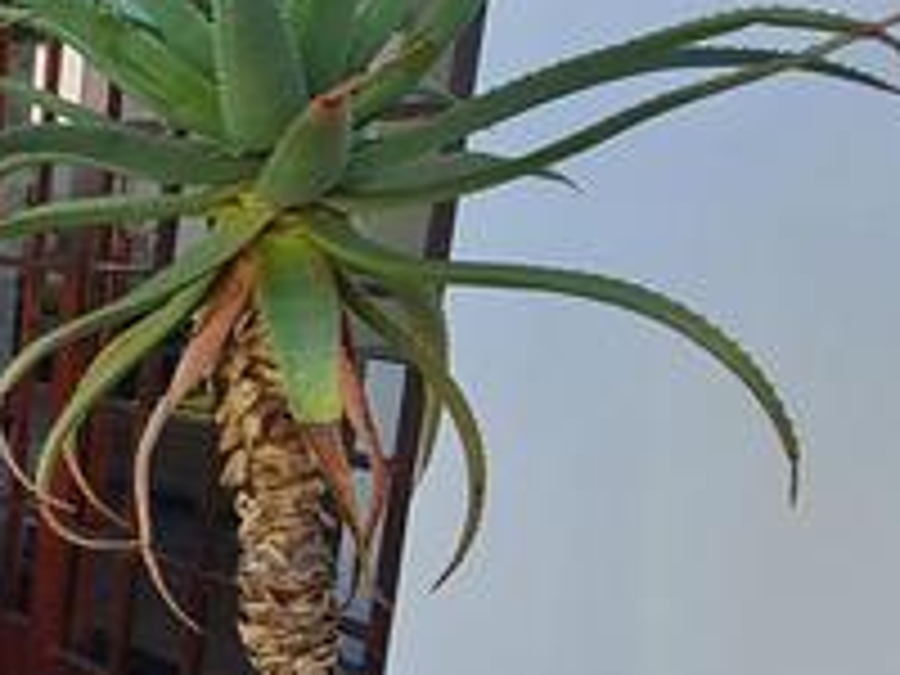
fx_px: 1352
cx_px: -338
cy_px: 508
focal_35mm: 52
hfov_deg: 28.5
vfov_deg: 27.6
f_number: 2.2
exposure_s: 1/439
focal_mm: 1.74
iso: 50
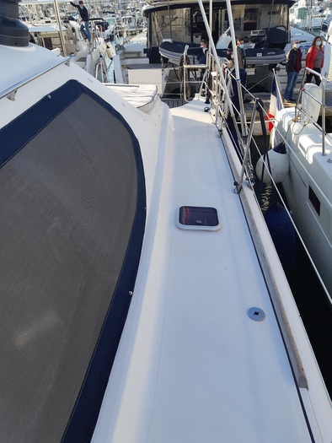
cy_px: 222
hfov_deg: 53.1
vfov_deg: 67.3
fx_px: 332
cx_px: 166
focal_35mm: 26
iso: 40
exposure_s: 1/695
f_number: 1.7
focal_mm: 3.93
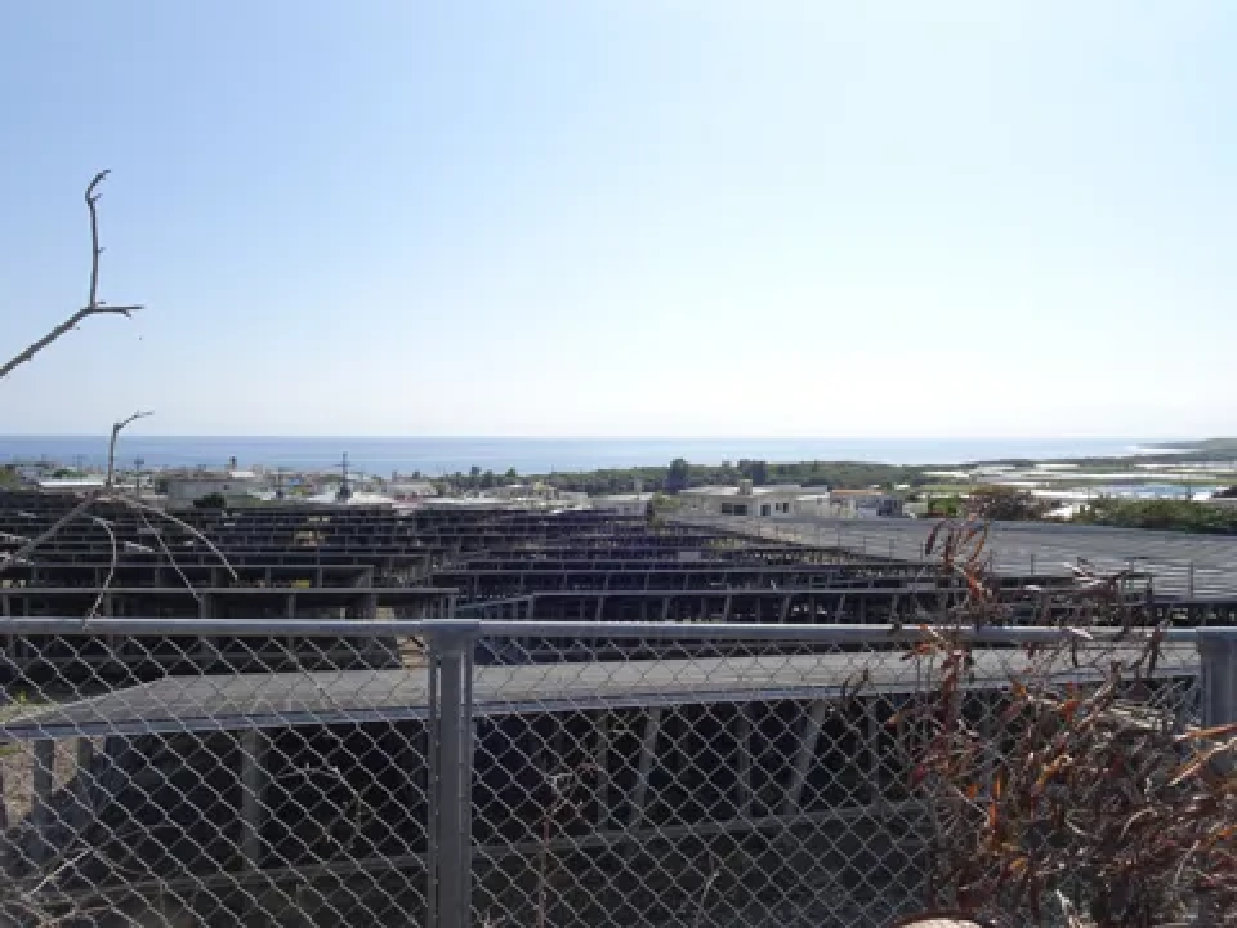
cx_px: 618
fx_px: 858
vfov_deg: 56.8
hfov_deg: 71.6
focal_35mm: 24
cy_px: 464
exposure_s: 1/400
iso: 80
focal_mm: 4.1
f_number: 5.6
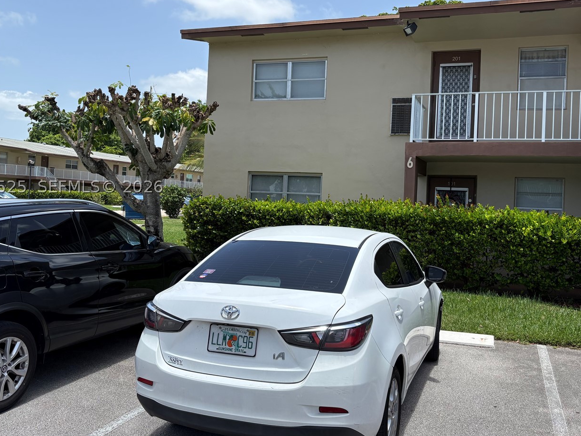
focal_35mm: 34
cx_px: 309
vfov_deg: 41.7
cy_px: 187
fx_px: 571
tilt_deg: +1.5
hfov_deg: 53.9
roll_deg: -2.1
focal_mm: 5.96
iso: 50
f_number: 1.6
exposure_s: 1/2865
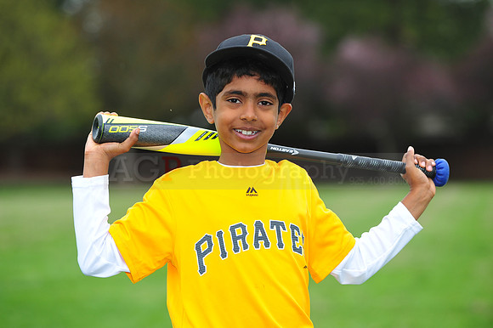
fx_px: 2737
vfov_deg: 6.9
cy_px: 164
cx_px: 246
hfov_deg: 10.3
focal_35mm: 200
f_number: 5.6
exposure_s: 1/400
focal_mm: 200
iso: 400
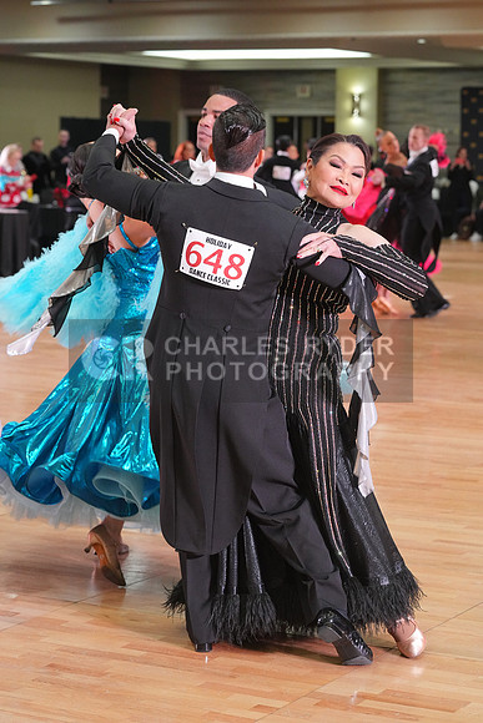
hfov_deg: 15.0
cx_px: 242
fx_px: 1830
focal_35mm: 91
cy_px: 362
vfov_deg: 22.4
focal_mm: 91
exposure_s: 1/200
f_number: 5.6
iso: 3200
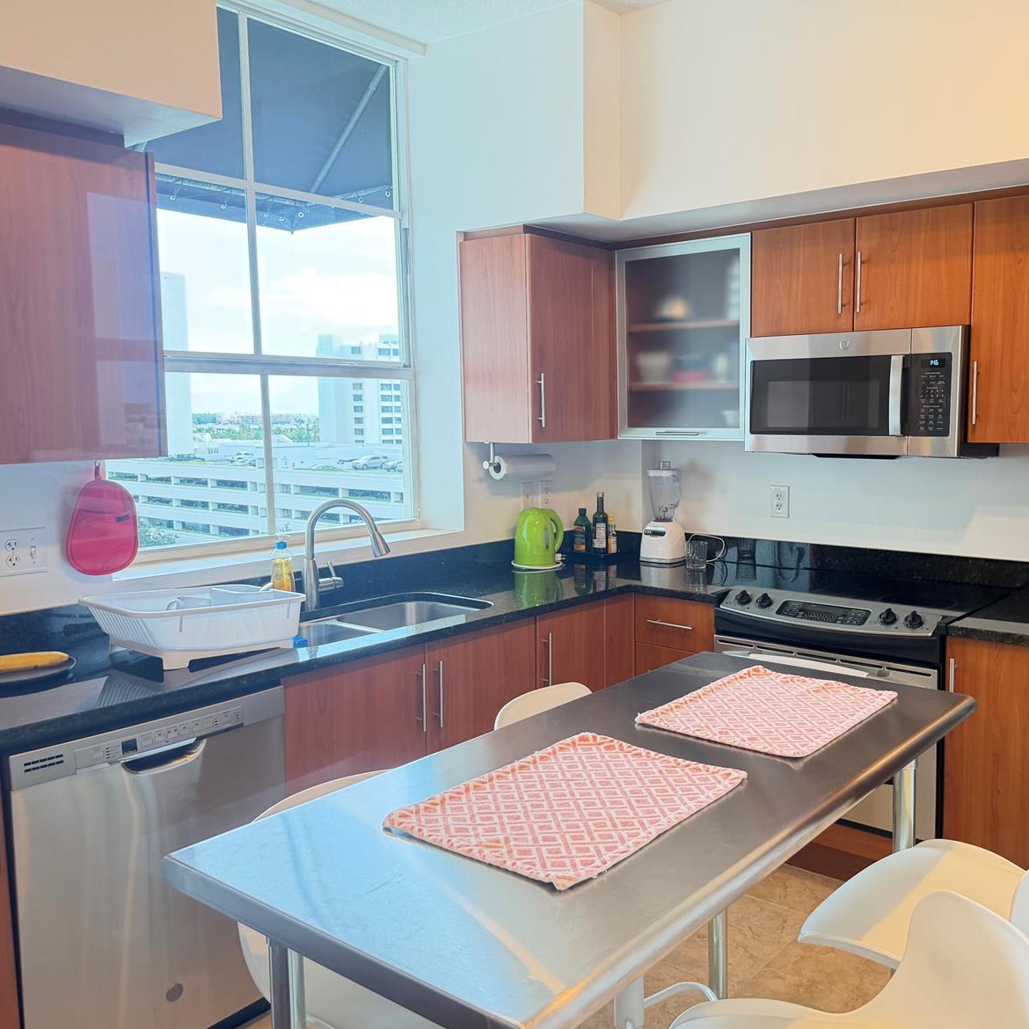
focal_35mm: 29
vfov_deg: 55.6
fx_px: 975
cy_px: 514
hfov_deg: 55.0
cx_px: 646
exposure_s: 1/120
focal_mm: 6.76
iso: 250
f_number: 1.78
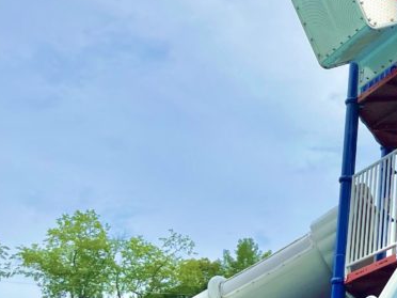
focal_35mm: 77
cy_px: 181
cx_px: 524
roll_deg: -1.3
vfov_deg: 19.1
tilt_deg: +20.4
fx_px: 883
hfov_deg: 22.5
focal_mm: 3.99
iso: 20
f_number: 1.8
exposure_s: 1/1279
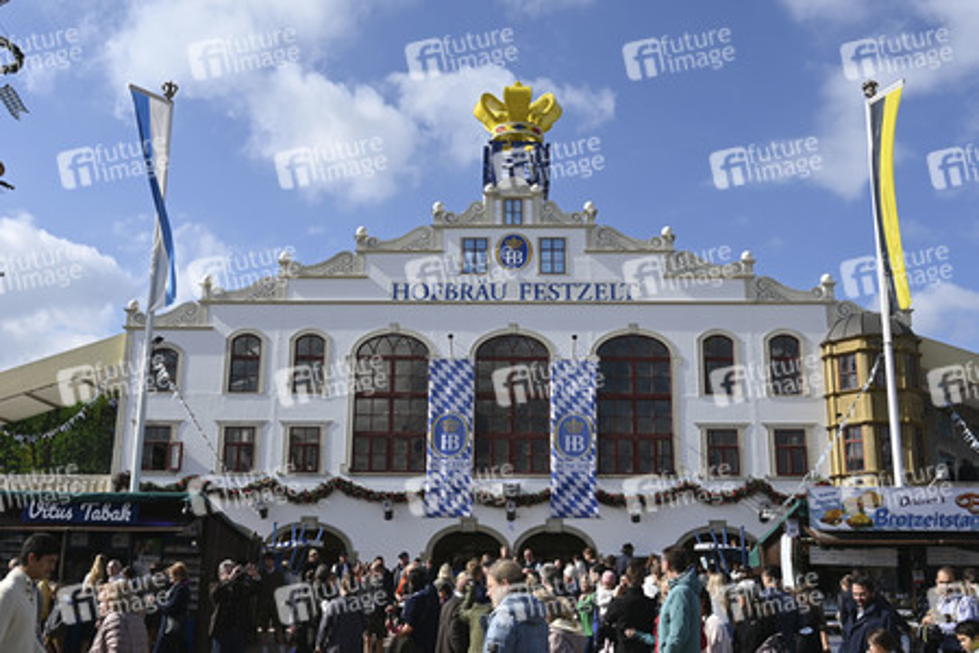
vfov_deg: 36.9
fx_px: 979
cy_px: 326
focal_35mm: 36
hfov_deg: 53.1
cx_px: 490
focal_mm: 24
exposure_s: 1/400
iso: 100
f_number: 7.1
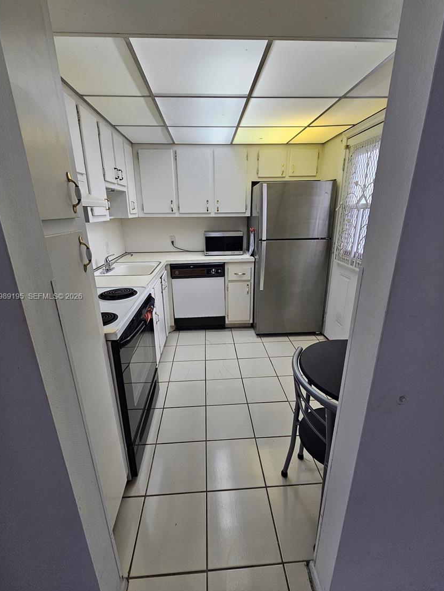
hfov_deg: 85.7
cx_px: 223
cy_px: 297
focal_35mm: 14
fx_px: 239
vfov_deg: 102.0
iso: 64
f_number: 2.2
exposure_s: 1/60
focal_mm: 2.2
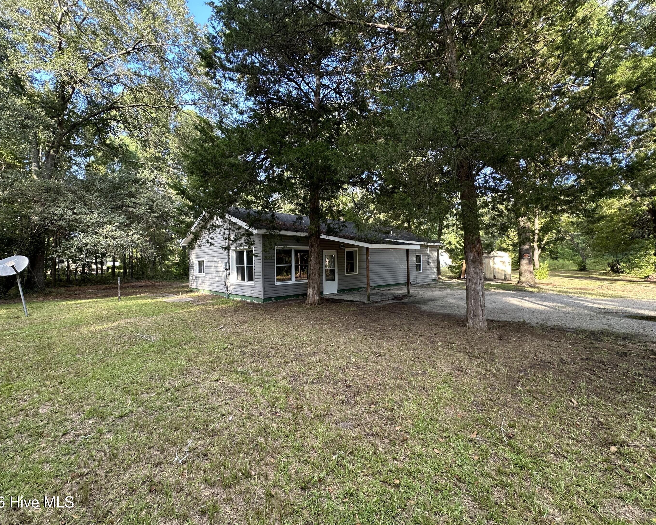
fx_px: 291
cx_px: 319
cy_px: 257
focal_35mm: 15
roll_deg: +0.7
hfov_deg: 96.8
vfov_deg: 84.0
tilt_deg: +1.4
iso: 64
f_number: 2.2
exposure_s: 1/99
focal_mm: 2.22
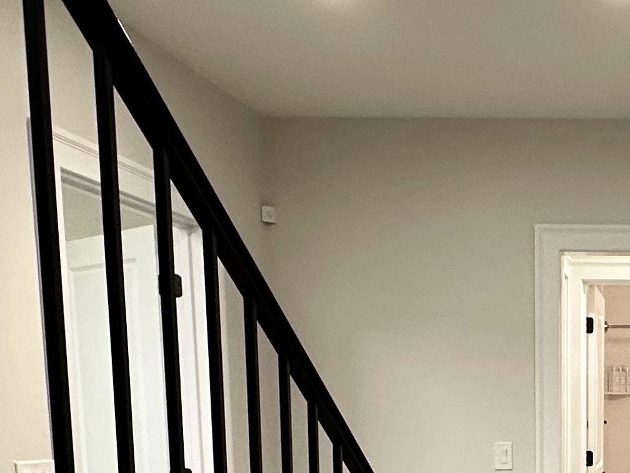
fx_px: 1019
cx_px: 654
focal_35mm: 56
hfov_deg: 31.3
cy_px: 563
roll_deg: -0.5
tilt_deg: -8.5
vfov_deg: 23.8
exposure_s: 1/60
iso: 250
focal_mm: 2.22
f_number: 2.2
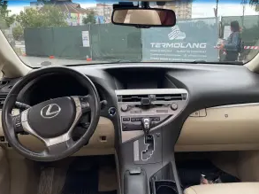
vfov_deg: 43.9
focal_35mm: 32
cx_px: 147
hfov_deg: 56.7
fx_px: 239
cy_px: 79
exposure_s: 1/316
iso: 32
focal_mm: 4.2
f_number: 1.6
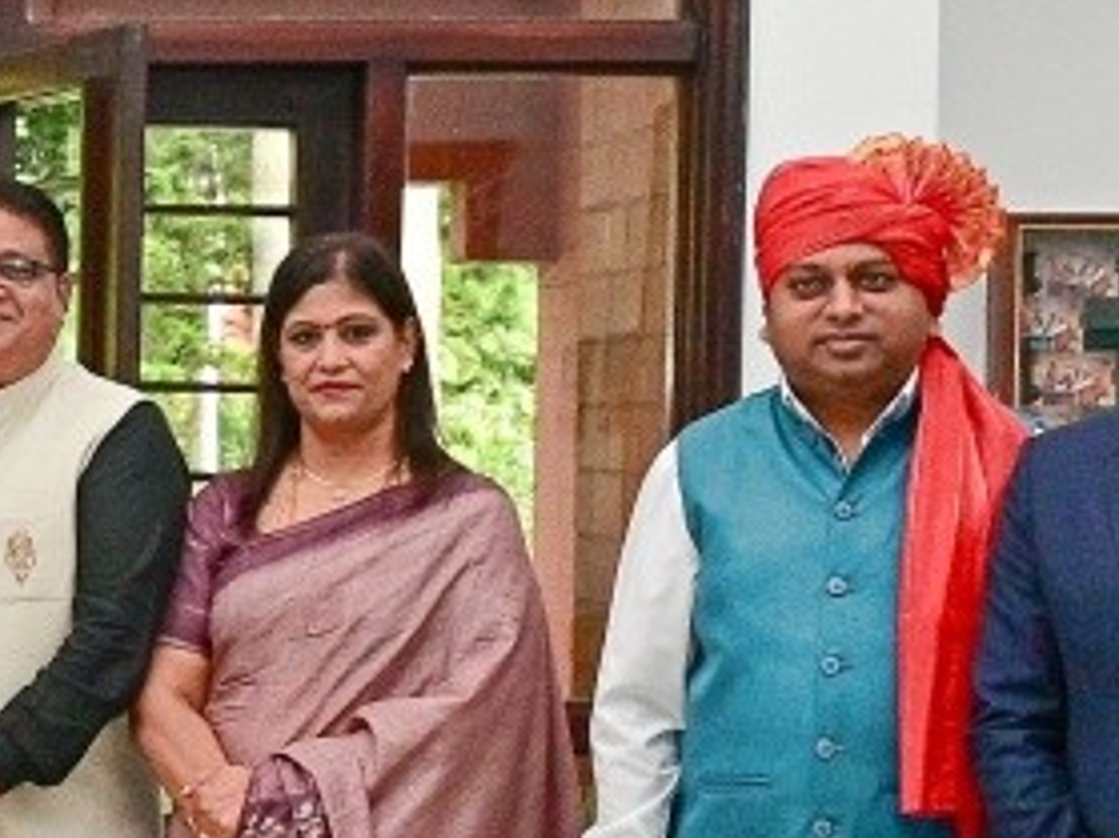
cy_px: 539
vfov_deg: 13.9
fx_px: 3425
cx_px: -473
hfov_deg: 17.1
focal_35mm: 106
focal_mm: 20
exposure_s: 1/200
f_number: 6.3
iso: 1600
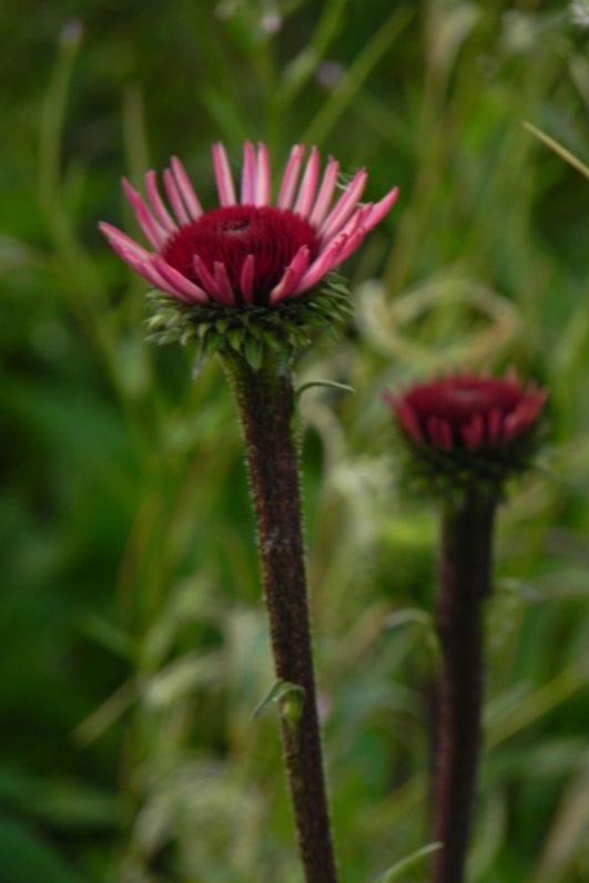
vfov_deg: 4.1
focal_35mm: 502
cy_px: 441
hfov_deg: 2.7
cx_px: 306
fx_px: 12324
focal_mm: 85.6
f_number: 5
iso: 160
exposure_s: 1/25
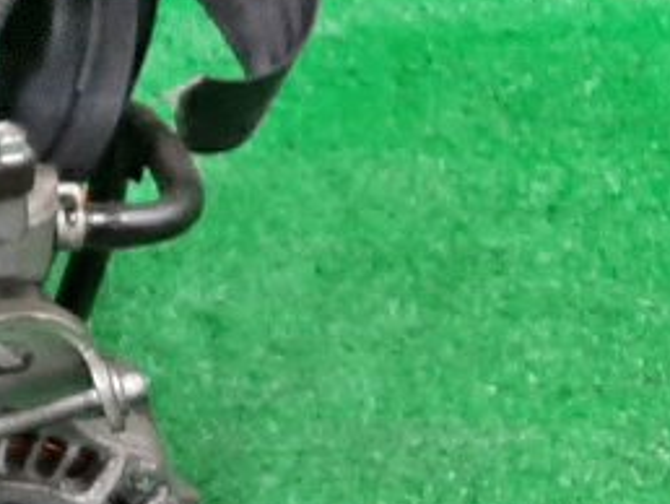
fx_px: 2809
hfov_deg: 12.2
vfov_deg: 10.2
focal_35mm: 145
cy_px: 325
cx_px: -613
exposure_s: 1/50
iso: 188
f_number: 1.7
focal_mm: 3.93
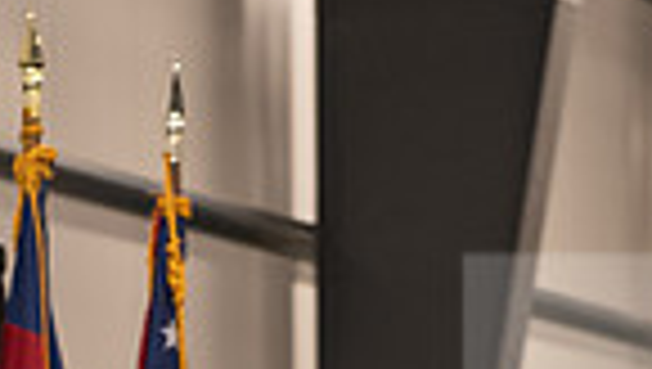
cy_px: 799
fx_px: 4778
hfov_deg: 7.8
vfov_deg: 4.3
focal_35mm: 276
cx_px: 328
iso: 2000
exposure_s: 1/125
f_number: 5
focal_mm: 66
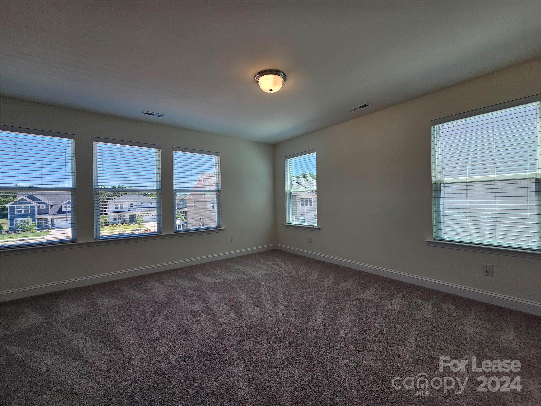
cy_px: 203
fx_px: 203
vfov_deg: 89.9
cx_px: 270
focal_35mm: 13
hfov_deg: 106.2
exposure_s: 1/232
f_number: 2.2
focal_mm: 2.2
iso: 50
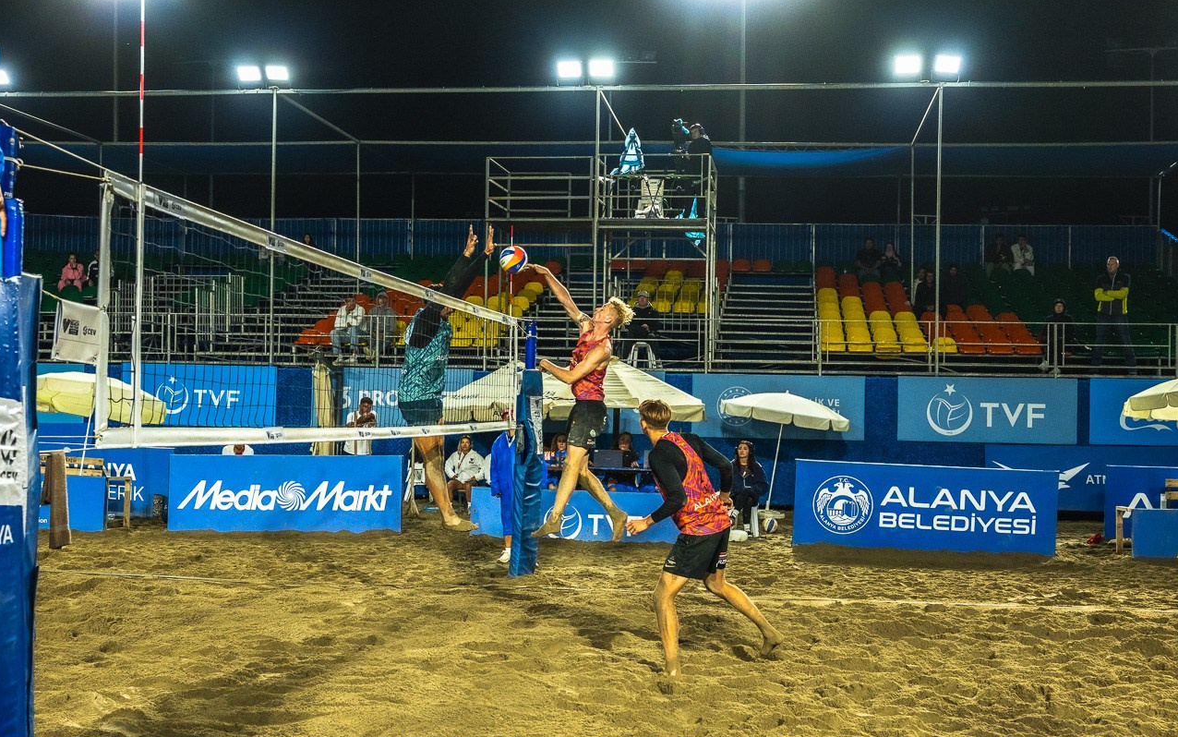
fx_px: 1477
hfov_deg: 43.5
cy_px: 385
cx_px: 588
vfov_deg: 28.0
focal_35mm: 46
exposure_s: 1/1000
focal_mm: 30.5
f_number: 4.5
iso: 1250
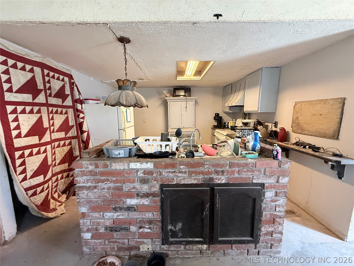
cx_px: 177
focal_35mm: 14
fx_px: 143
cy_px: 133
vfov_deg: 85.7
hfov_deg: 102.1
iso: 500
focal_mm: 2.22
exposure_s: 1/60
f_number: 2.2
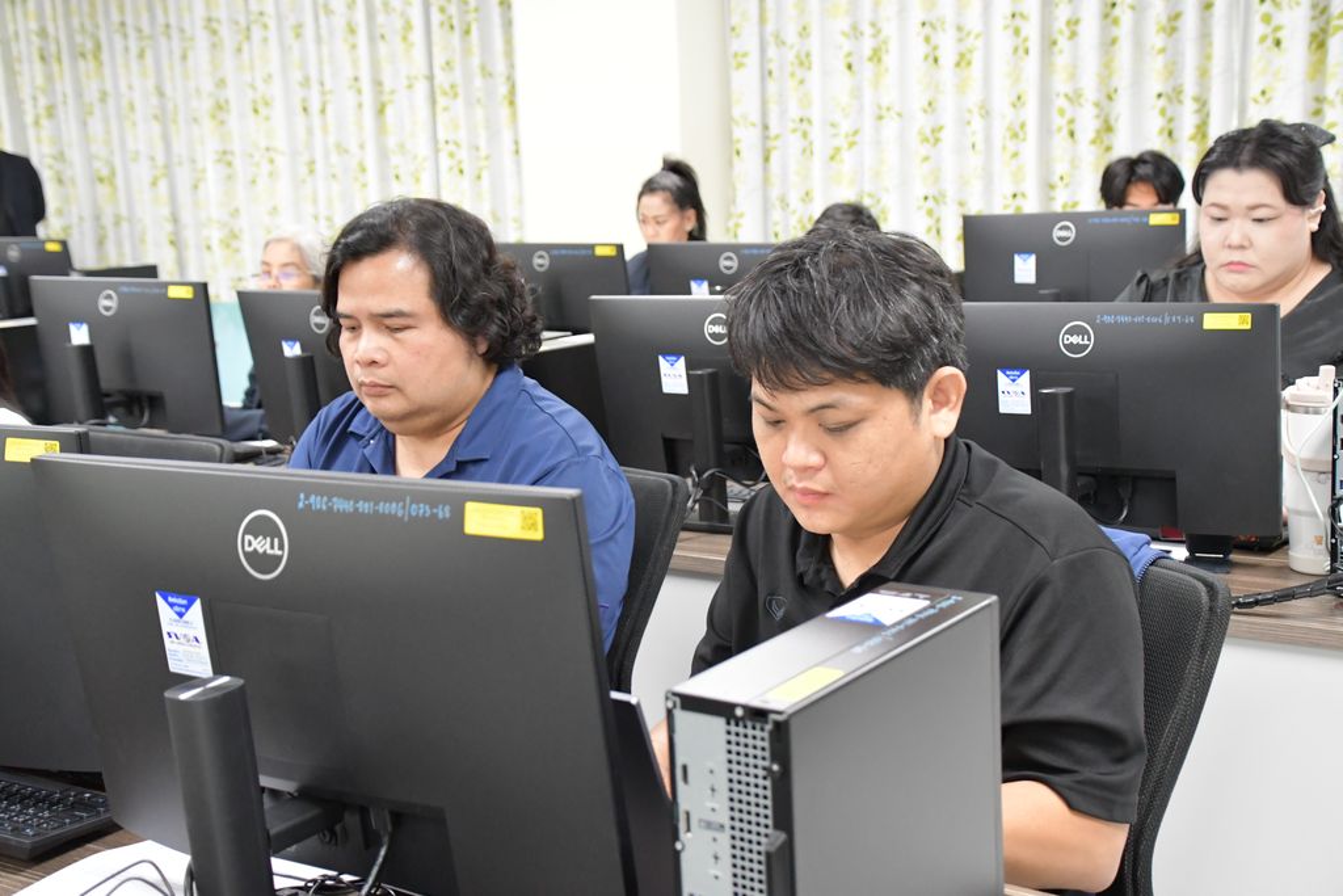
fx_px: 1679
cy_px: 448
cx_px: 672
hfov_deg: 43.6
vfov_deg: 29.9
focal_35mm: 45
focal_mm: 30
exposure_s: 1/60
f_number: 4
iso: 4000
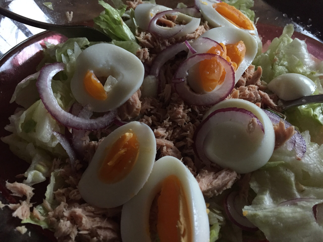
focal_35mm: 29
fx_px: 271
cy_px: 121
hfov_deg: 61.7
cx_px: 162
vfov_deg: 48.2
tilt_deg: -49.3
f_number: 2.2
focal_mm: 4.15
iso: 250
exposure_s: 1/20
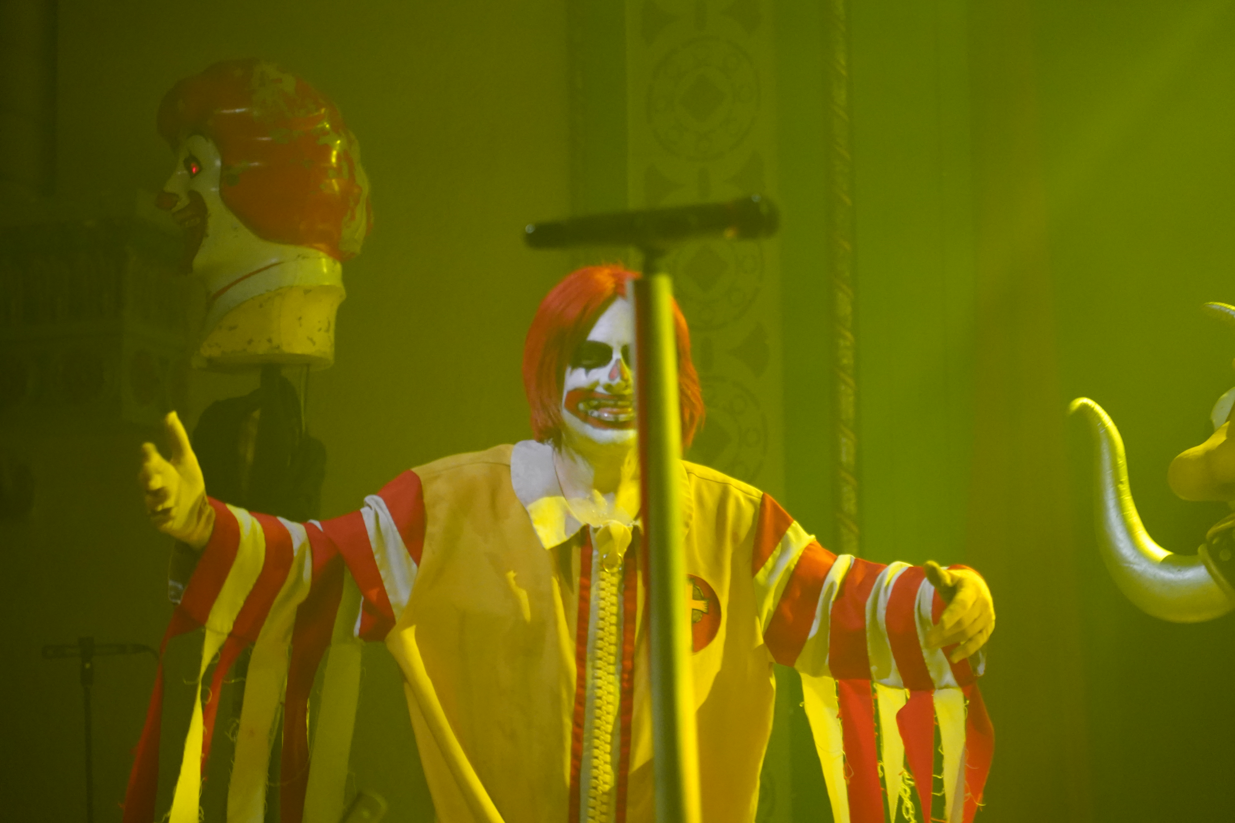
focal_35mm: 105
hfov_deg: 19.5
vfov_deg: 13.0
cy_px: 412
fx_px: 3602
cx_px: 618
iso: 6400
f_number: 4
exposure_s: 1/160
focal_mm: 105
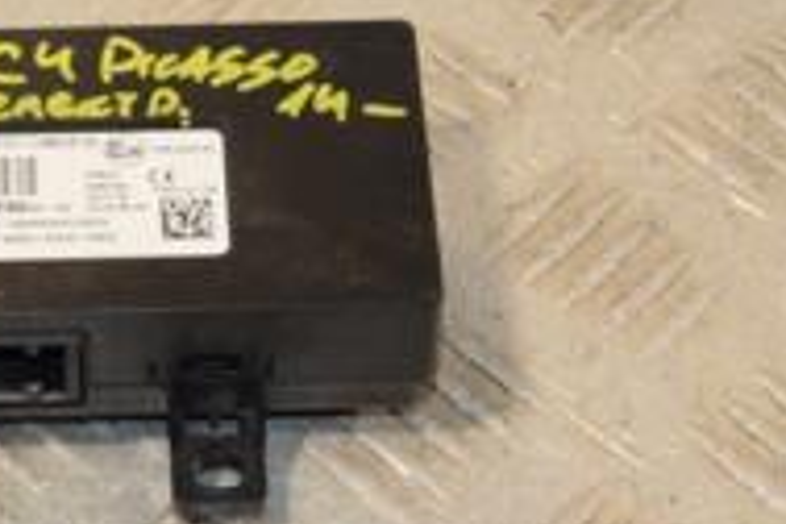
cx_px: -79
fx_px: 3952
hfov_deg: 11.2
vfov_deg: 7.6
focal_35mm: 181
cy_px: 54
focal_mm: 38
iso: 800
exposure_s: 1/200
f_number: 9
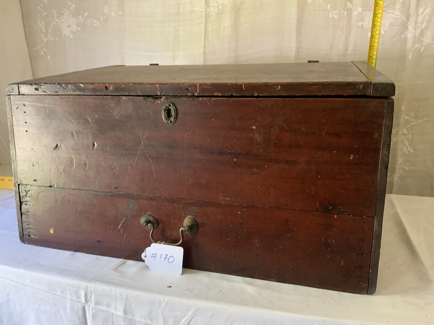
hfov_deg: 61.7
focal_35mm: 29
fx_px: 364
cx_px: 217
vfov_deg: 48.2
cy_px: 162
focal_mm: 3
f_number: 1.8
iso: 250
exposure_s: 1/60
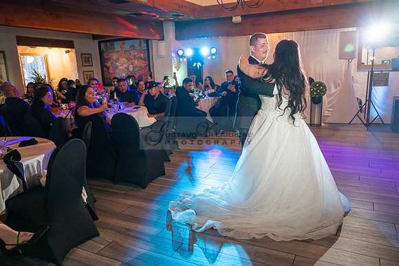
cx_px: 200
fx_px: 310
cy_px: 133
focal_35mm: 28
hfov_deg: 65.5
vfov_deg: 46.4
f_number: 2.8
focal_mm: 28
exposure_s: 1/125
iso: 800
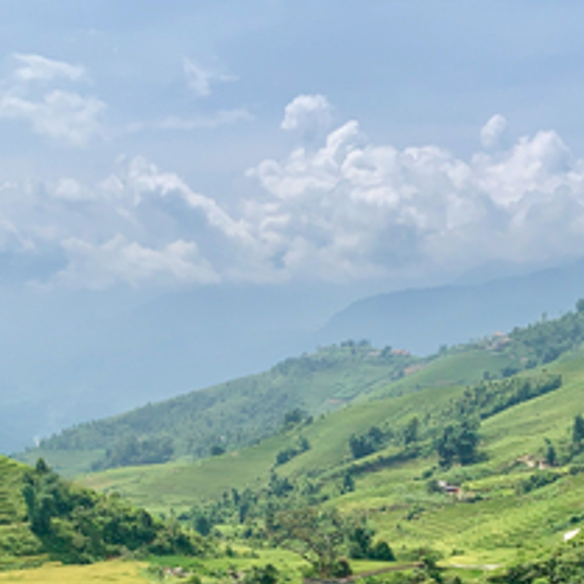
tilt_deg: -7.8
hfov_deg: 26.1
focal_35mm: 66
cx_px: 277
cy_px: 545
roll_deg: -1.6
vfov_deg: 25.2
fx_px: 1260
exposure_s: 1/3401
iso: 25
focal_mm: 4.25
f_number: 1.8
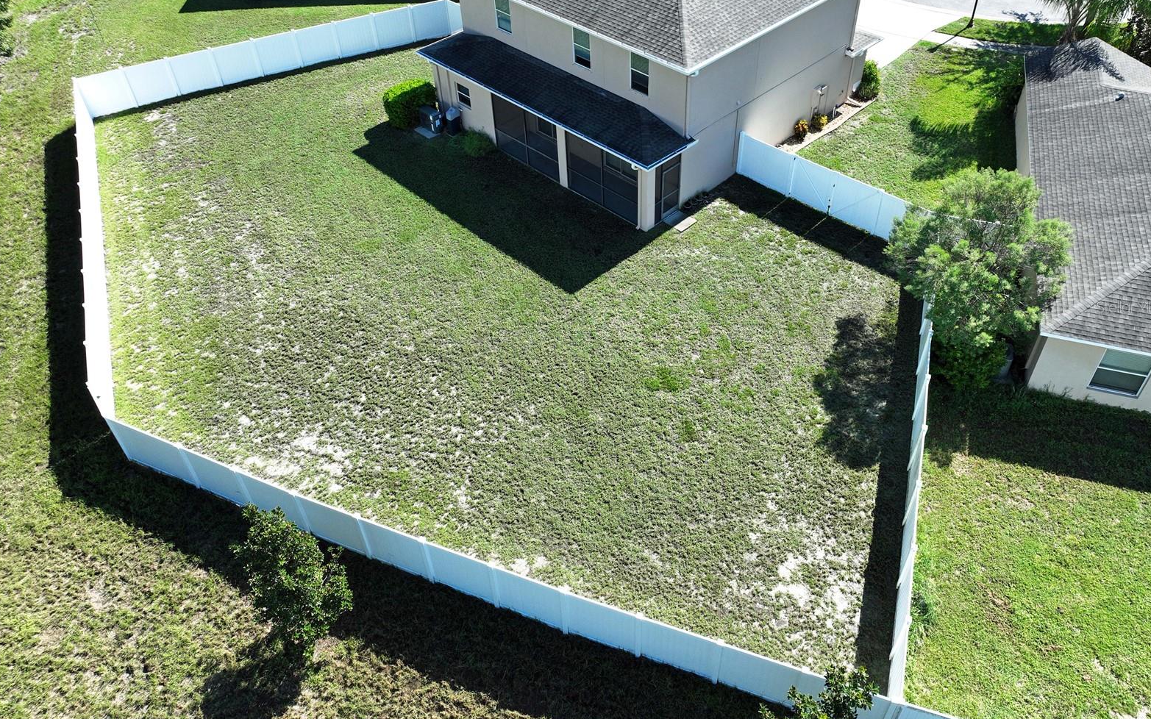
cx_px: 577
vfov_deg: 47.4
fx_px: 816
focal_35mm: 26
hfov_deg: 70.4
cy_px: 307
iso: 100
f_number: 3.2
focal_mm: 12.29
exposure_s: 1/320
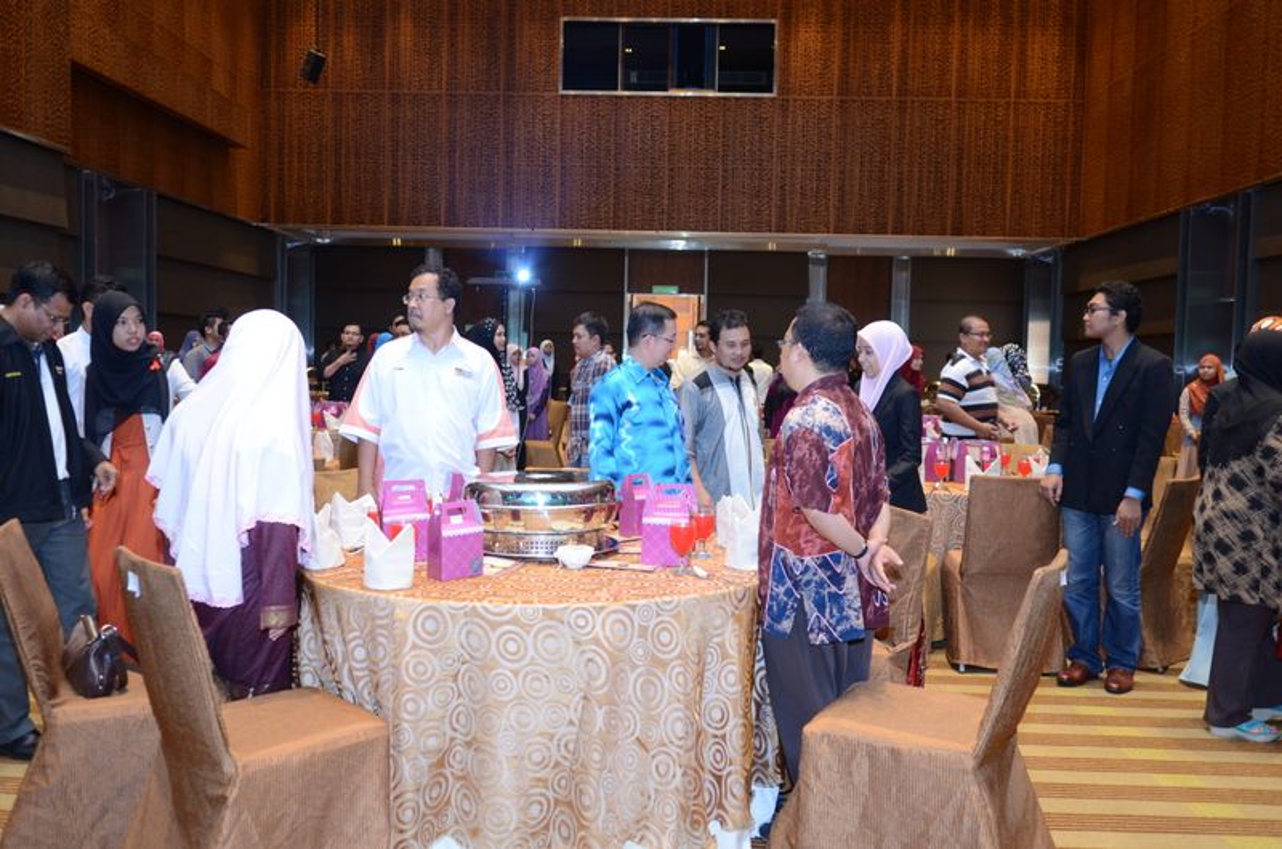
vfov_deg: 39.8
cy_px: 424
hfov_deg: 57.3
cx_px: 641
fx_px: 1173
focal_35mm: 33
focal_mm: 22
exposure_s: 1/60
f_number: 2.8
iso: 1250
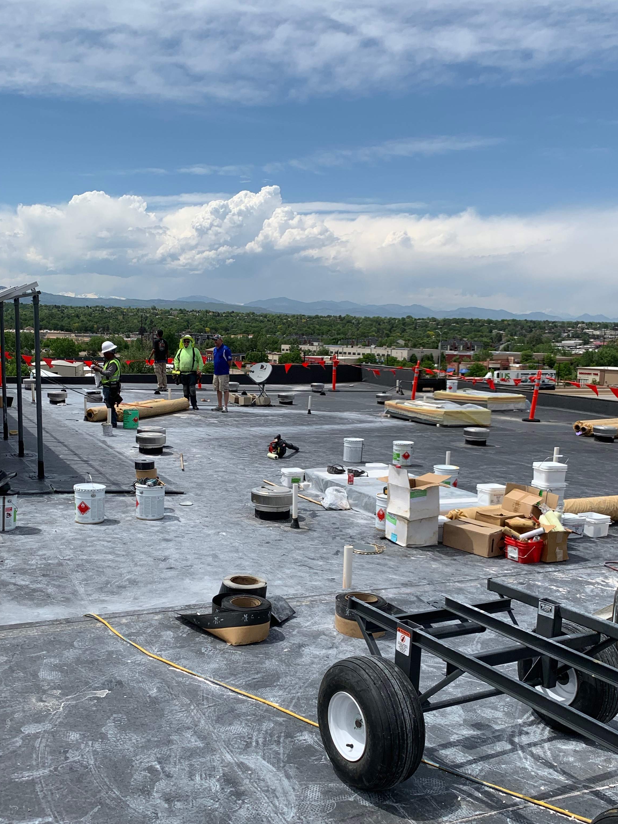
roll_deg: +0.8
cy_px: 466
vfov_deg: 53.8
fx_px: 809
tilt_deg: -11.7
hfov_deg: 41.6
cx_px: 256
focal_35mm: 34
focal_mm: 4.25
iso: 25
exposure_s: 1/3401
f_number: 1.8
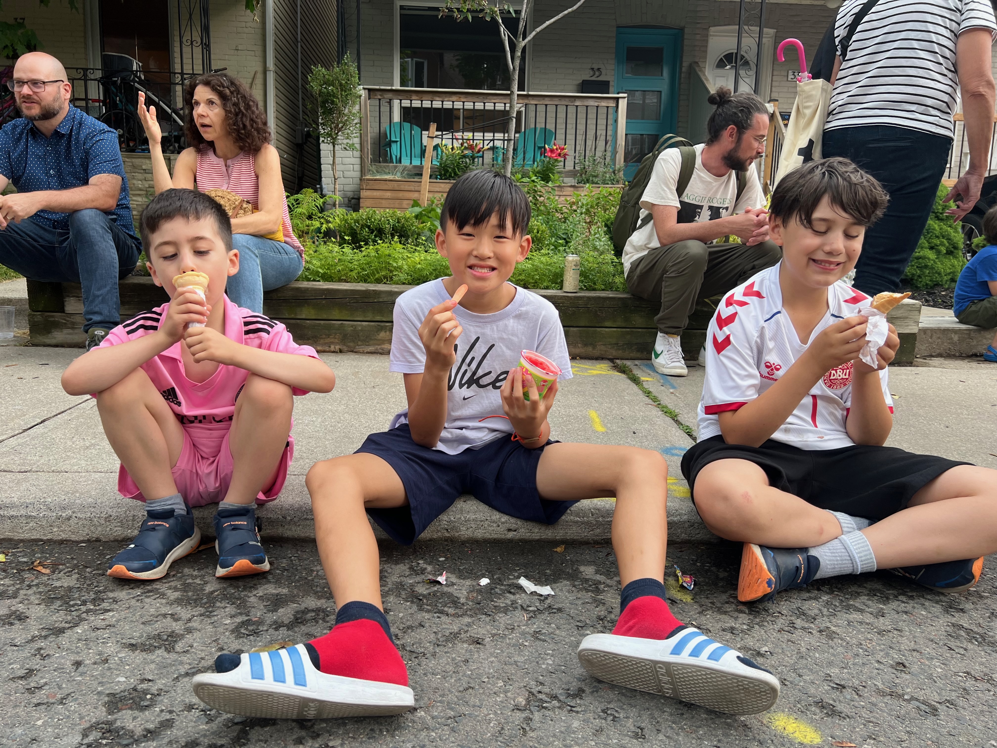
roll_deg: -1.5
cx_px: 498
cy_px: 374
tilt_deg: -9.8
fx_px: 749
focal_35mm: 26
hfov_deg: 67.3
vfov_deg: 53.1
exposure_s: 1/279
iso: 40
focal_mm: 5.7
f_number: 1.5
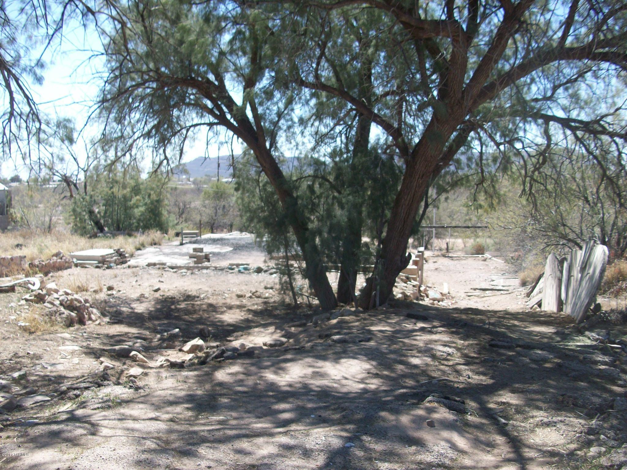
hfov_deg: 54.0
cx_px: 314
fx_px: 616
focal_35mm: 34
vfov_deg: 41.8
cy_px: 235
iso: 64
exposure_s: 1/450
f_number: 2.8
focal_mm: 5.7
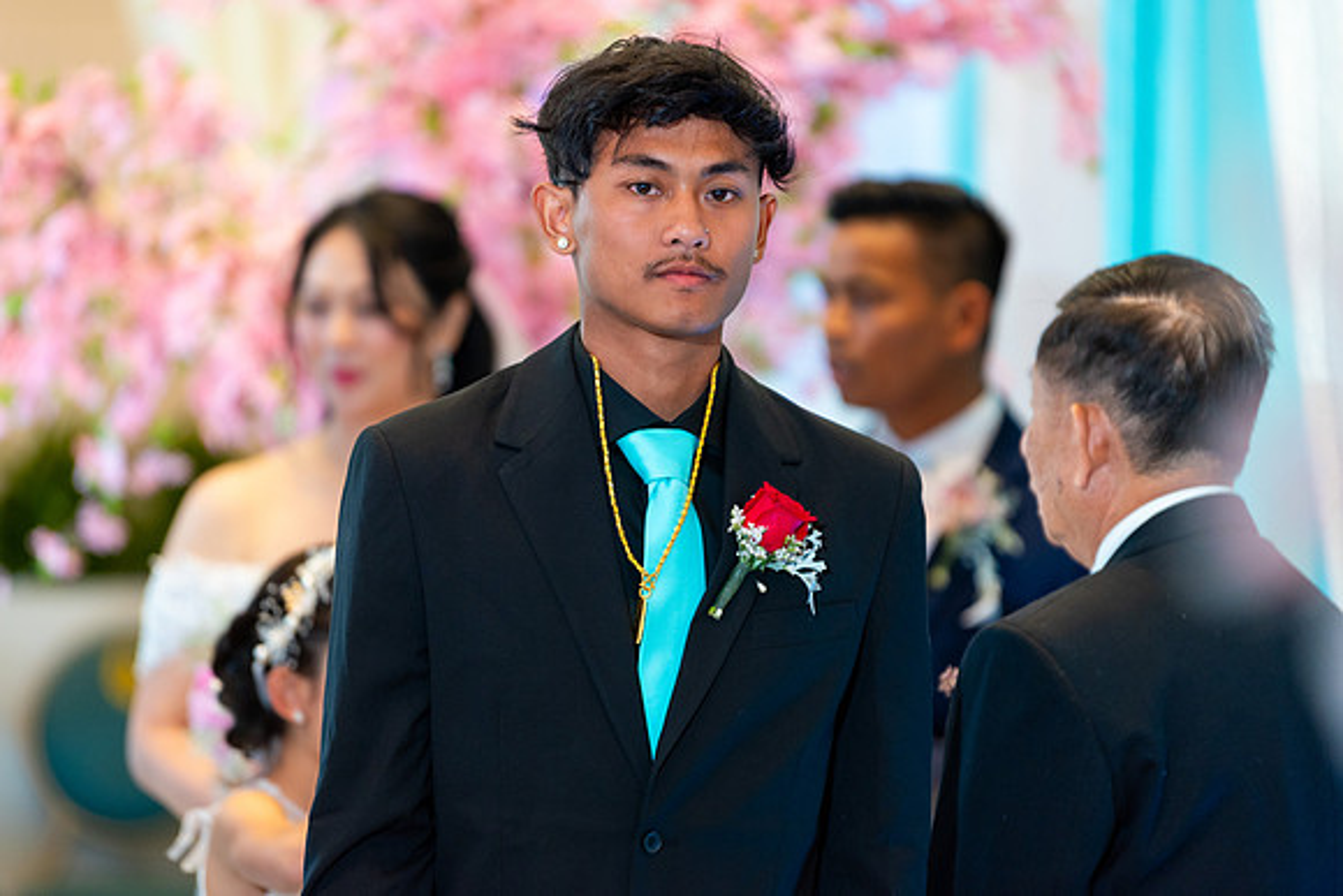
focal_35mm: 200
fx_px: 7463
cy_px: 448
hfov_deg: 10.3
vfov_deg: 6.9
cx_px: 672
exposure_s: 1/200
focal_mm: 200
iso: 800
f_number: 2.8
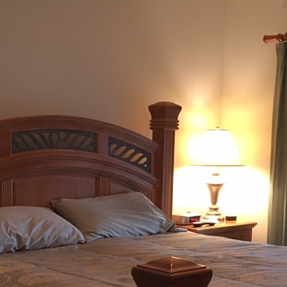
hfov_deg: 26.7
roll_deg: -0.9
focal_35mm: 64
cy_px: 243
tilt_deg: -7.9
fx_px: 600
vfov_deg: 26.2
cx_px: 87
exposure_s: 1/30
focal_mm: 4.15
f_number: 2.2
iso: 100
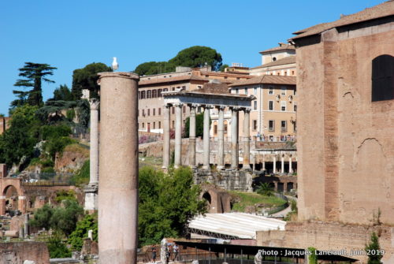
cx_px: 197
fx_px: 1151
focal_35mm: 105
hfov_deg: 19.4
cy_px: 132
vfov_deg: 13.1
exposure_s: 1/100
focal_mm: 70
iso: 100
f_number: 16
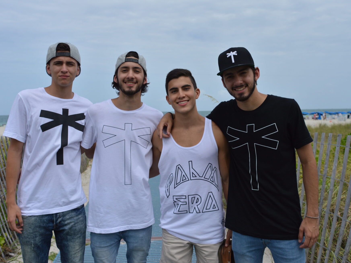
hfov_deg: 55.3
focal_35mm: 33
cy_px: 132
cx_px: 169
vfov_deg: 42.9
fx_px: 335
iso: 200
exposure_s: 1/3200
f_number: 4.5
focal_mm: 20
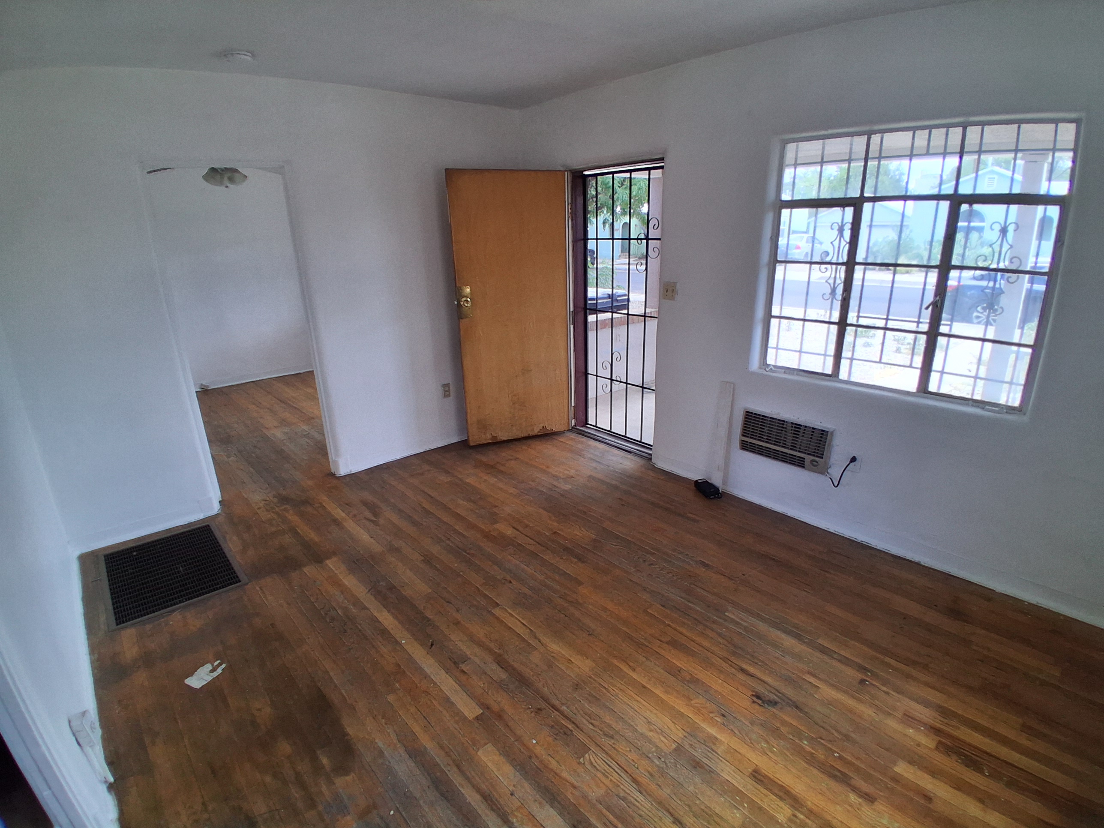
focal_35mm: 17
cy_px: 414
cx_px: 552
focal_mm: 1.4
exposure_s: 1/120
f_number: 2.2
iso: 100
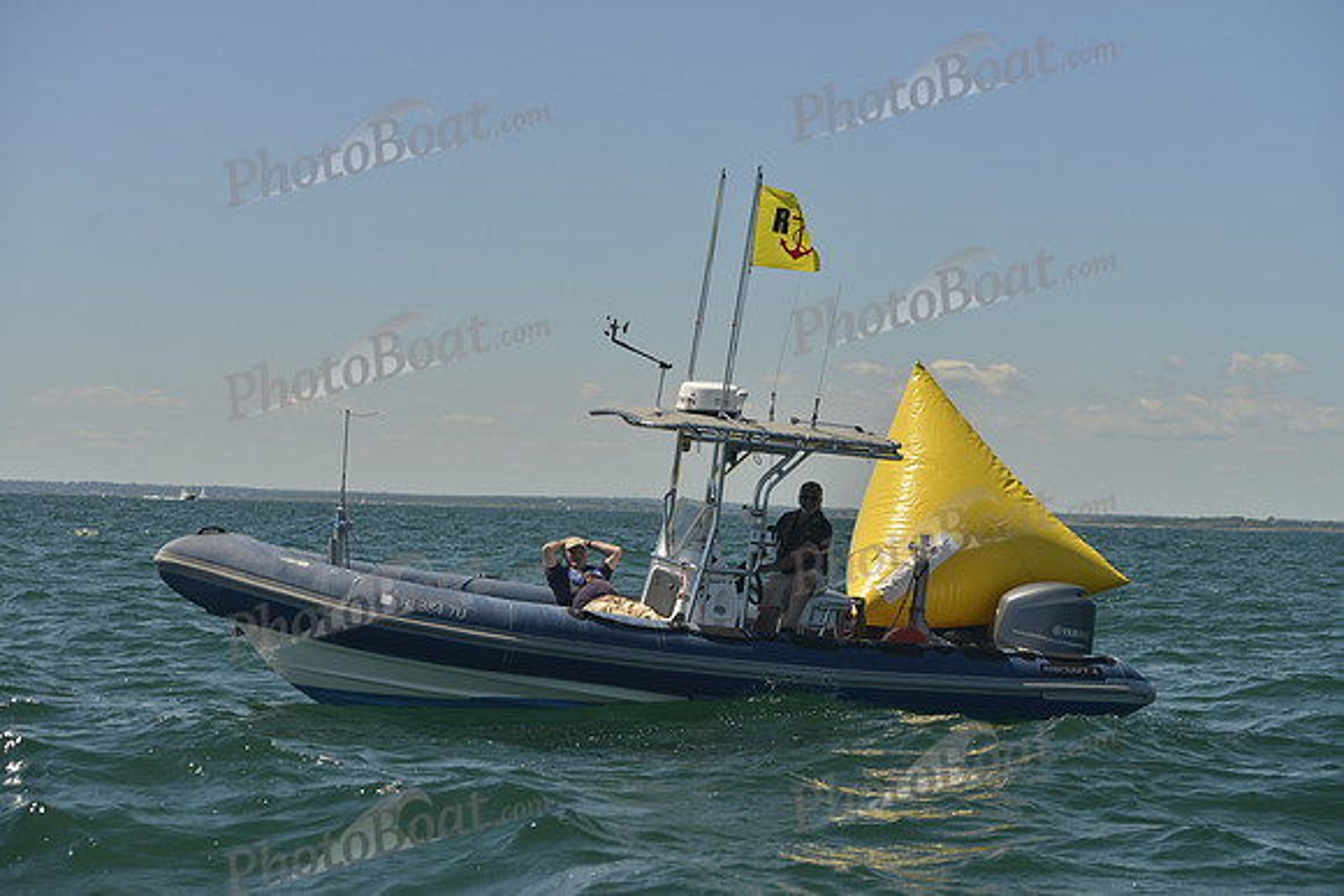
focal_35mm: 70
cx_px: 672
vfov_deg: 19.5
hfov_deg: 28.8
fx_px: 2614
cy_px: 448
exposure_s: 1/1600
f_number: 5.6
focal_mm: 70
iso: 400
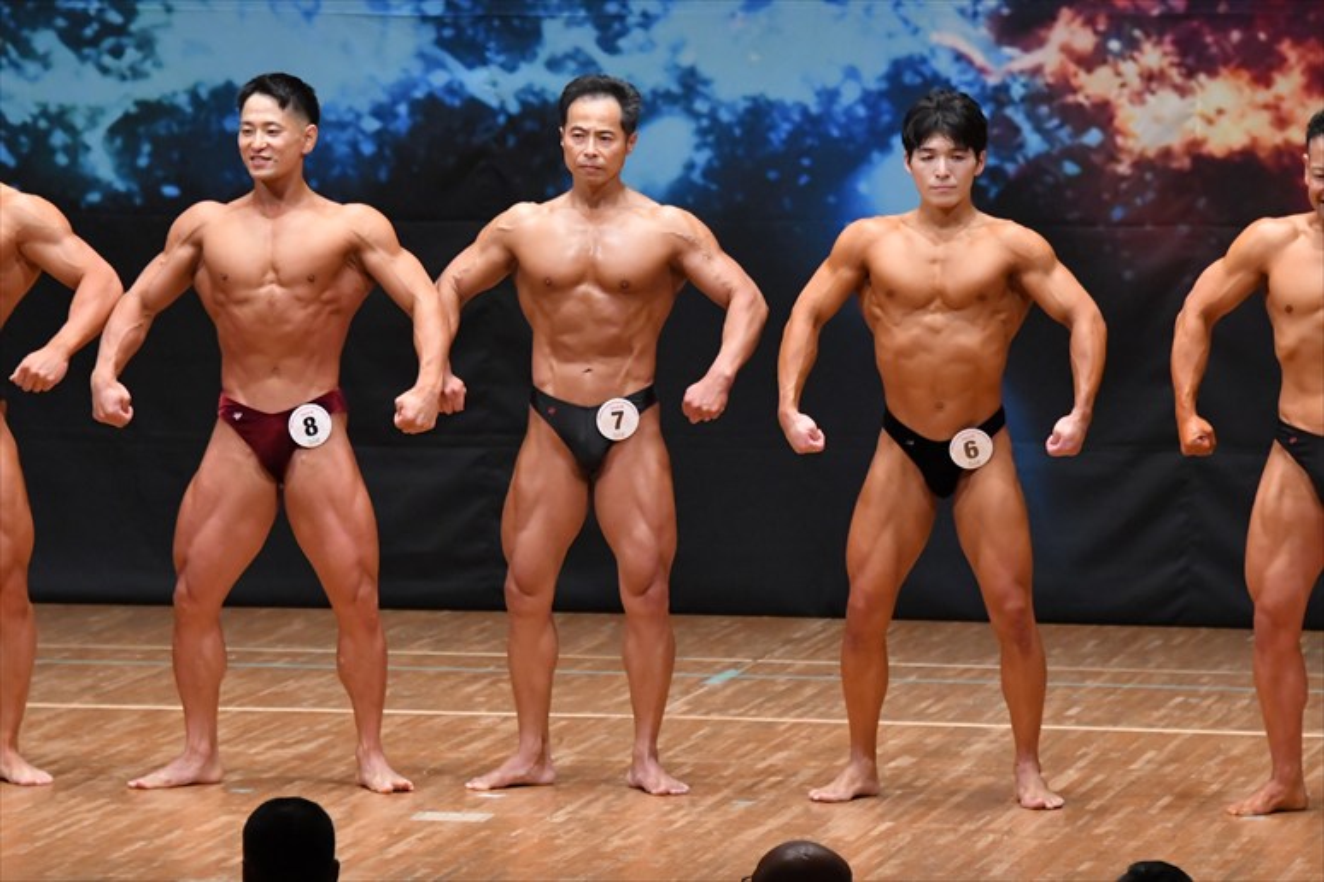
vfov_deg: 5.1
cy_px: 441
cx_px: 662
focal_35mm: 270
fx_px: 9925
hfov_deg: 7.6
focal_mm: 180
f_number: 5.6
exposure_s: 1/400
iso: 6400
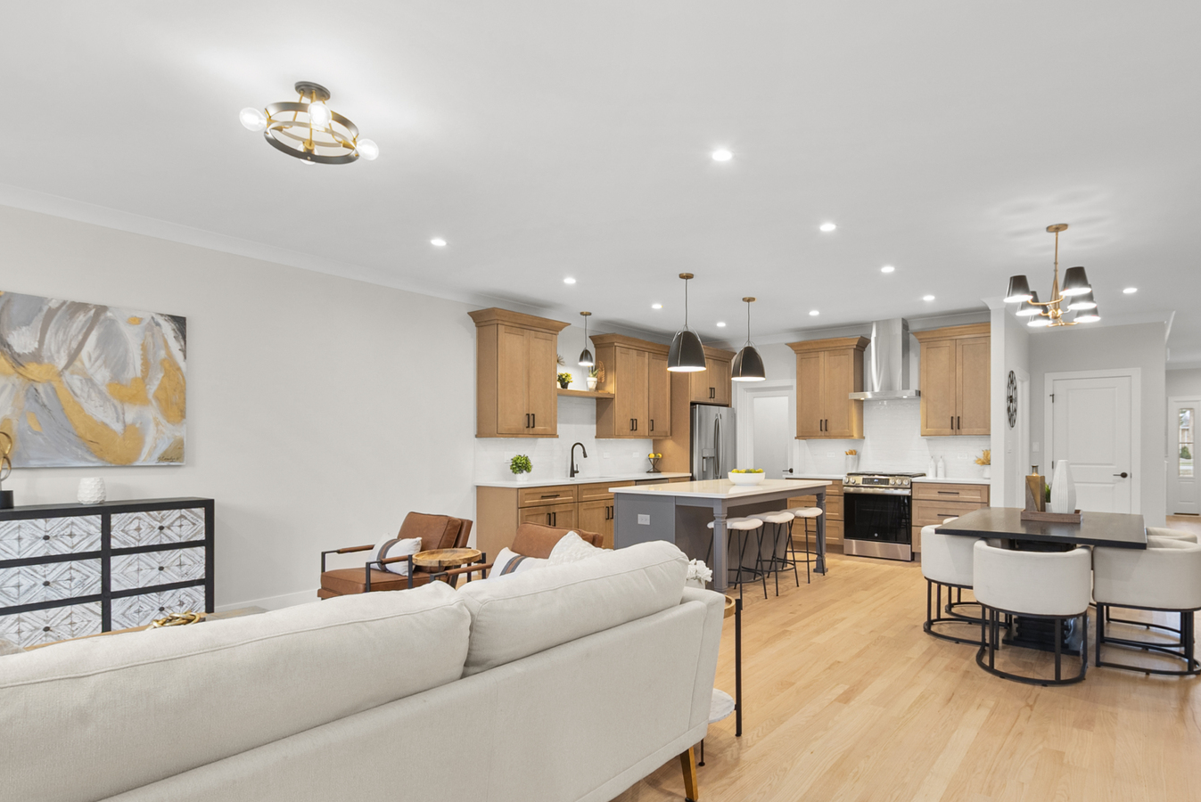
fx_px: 601
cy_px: 457
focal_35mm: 18
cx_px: 679
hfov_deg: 89.5
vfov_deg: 67.1
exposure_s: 1/5
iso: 250
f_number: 7.1
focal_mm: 10
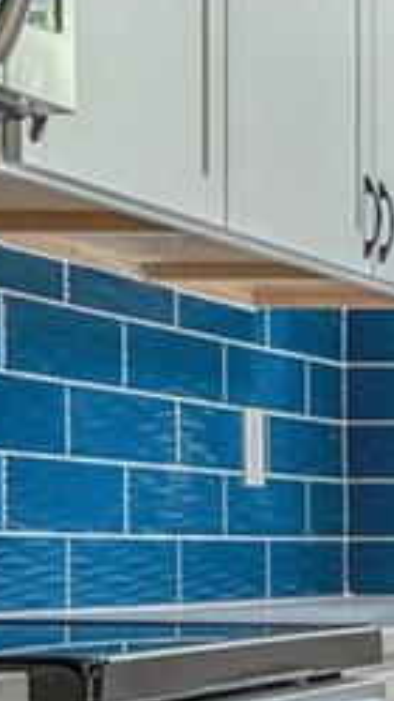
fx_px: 2880
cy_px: 538
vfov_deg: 13.8
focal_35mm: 155
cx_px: 1264
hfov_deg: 6.9
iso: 250
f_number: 5.6
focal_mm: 18
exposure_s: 1/320
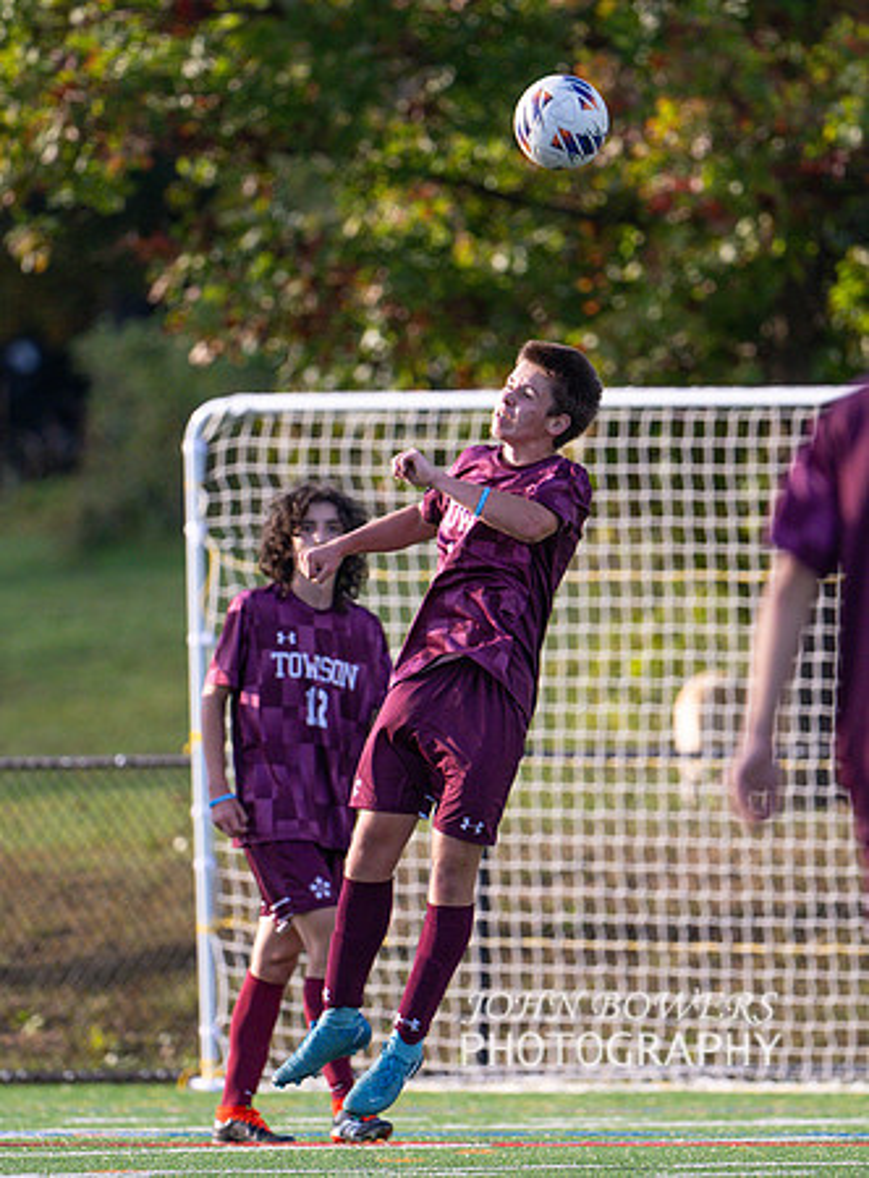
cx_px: 500
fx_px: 23462
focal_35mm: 694
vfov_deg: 2.9
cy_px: 592
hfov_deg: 2.1
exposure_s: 1/2500
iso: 1600
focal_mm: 400
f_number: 4.5
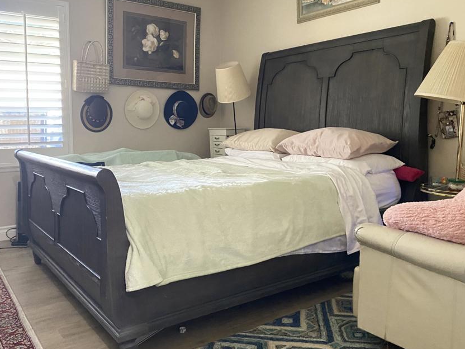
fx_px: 430
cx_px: 220
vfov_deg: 44.0
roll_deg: -0.5
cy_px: 145
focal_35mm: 32
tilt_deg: -3.9
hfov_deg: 56.8
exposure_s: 1/31
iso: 640
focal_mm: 4.25
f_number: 1.8
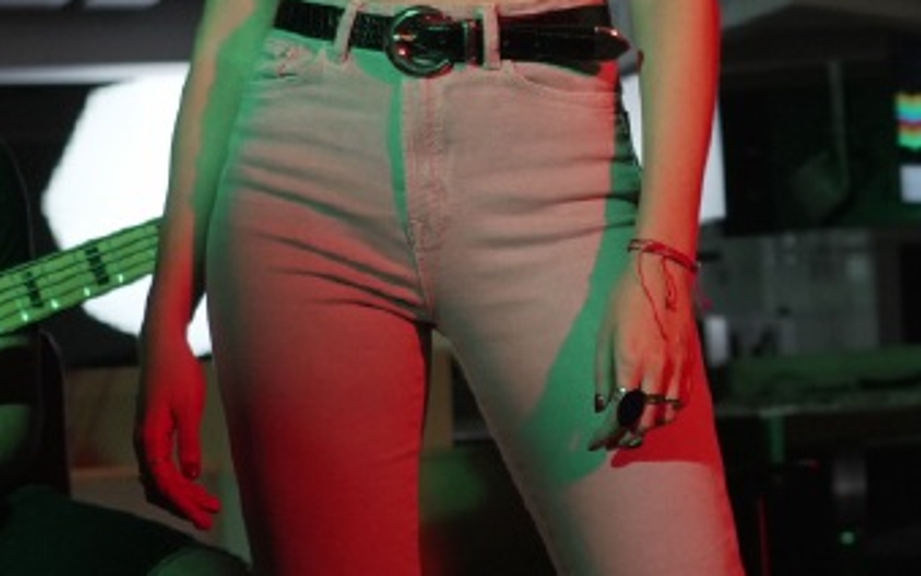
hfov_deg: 21.1
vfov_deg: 13.4
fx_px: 2410
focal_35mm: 96
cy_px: -43
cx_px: 837
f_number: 4.5
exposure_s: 1/200
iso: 2500
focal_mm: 40
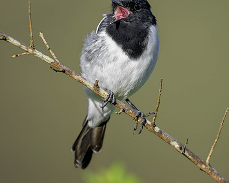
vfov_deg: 0.9
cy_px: 39
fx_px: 11637
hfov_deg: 1.1
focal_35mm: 1718
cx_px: 194
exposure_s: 1/1250
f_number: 4
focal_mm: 560
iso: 280
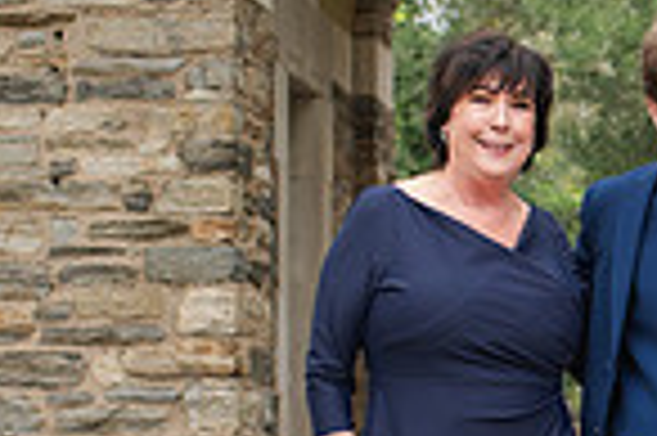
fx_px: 3117
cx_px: 761
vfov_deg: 8.0
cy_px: 393
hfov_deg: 11.8
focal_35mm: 171
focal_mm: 35
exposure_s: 1/320
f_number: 3.2
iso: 500
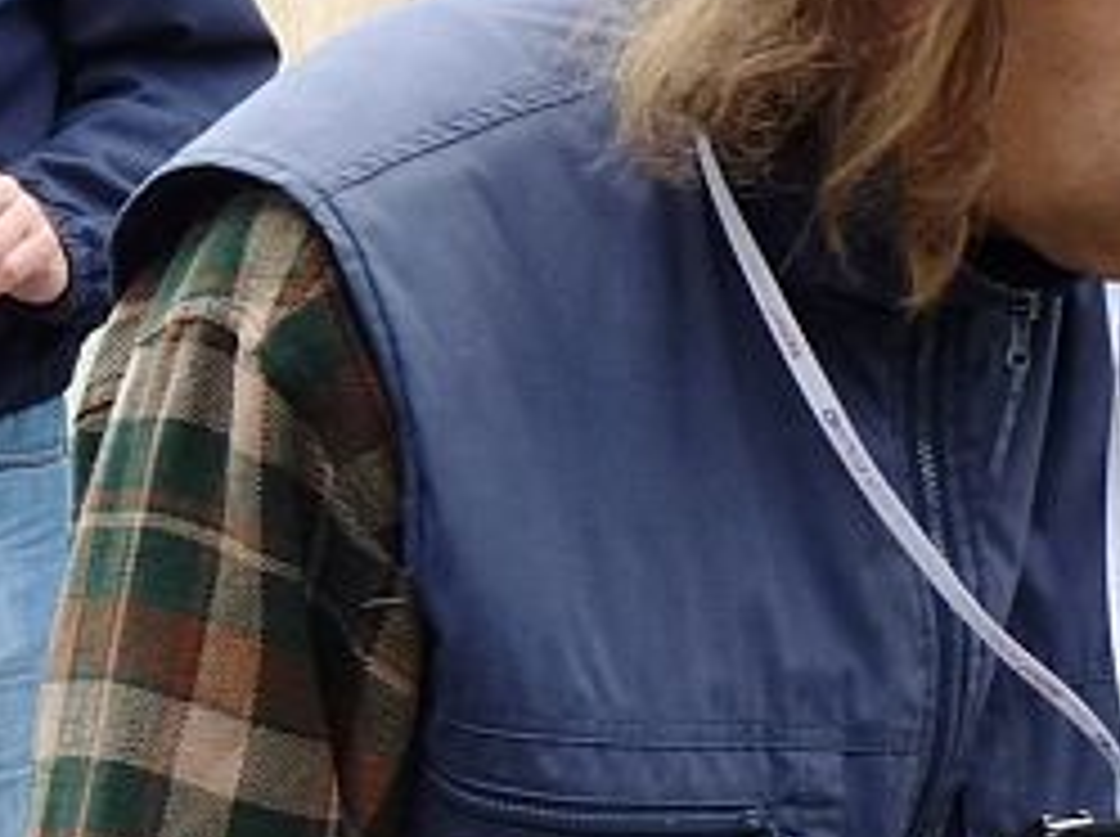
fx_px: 5719
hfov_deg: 10.9
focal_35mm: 177
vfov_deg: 8.4
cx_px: -324
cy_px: 572
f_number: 3
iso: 160
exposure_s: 1/250
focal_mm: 7.8
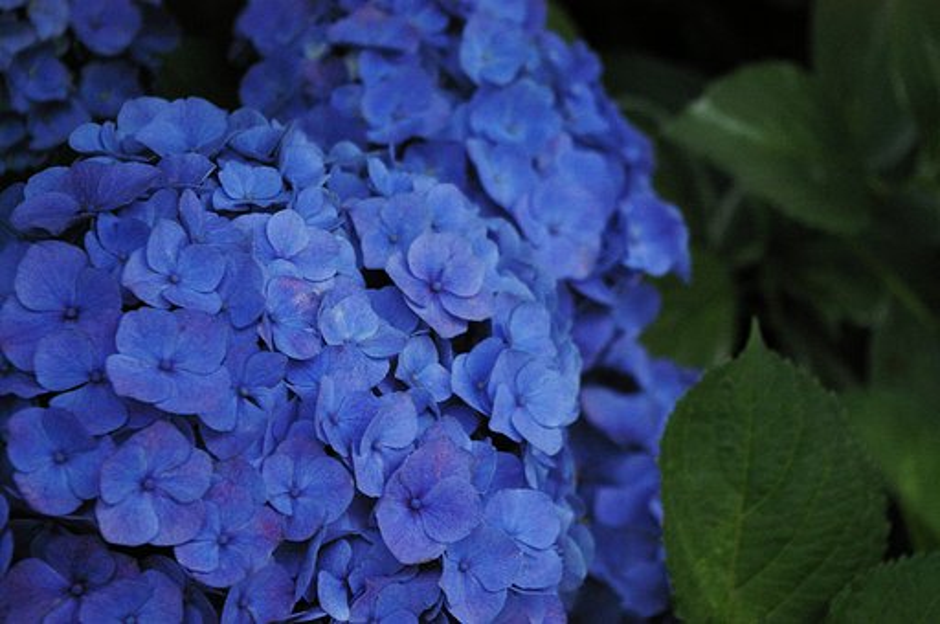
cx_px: 470
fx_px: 2151
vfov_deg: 16.5
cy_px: 312
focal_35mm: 82
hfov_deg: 24.6
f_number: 6.7
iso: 1600
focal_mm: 55
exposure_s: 1/30
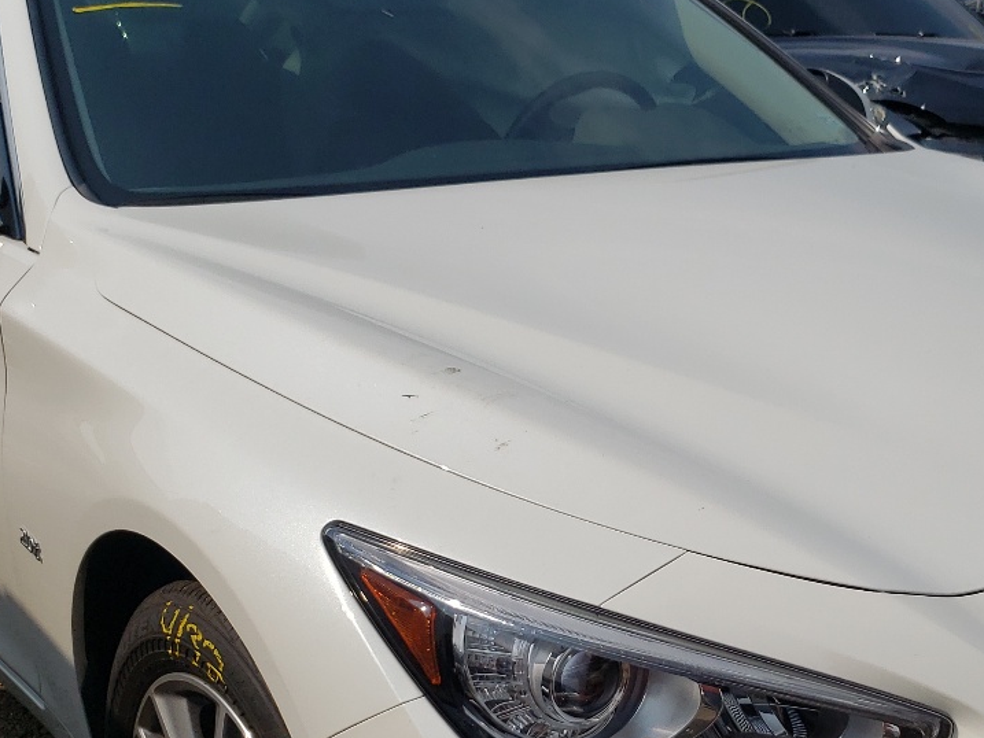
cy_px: 608
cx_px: 596
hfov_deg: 33.1
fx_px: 1649
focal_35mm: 58
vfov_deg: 24.8
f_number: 1.5
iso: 50
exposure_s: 1/10000
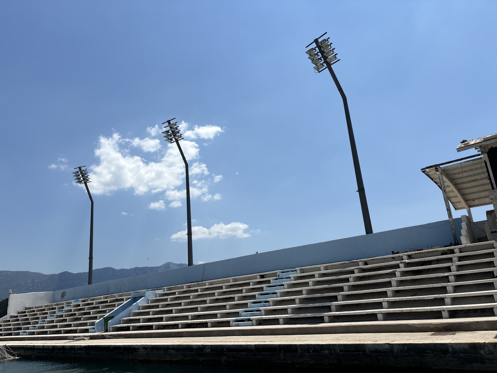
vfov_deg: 53.1
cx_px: 248
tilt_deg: +15.7
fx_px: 373
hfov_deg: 67.3
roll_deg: +5.6
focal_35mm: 26
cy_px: 186
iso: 50
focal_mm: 5.96
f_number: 1.6
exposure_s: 1/7692
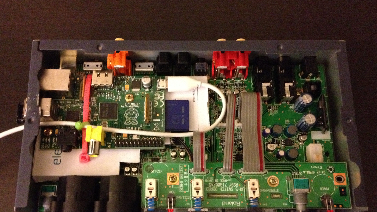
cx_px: 189
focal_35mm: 39
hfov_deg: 51.6
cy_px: 131
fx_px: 390
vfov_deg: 30.3
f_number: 2.4
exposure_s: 1/15
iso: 800
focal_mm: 4.28
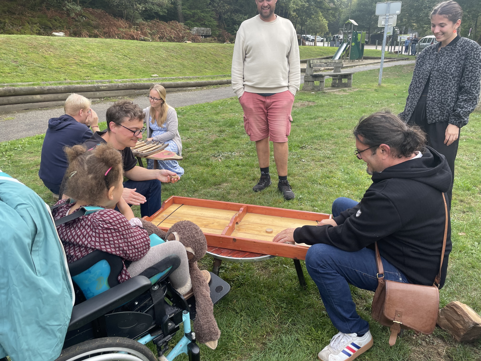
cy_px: 180
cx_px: 240
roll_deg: +1.1
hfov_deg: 67.3
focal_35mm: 26
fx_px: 361
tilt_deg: -16.4
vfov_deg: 53.1
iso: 32
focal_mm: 4.2
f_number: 1.6
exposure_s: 1/227
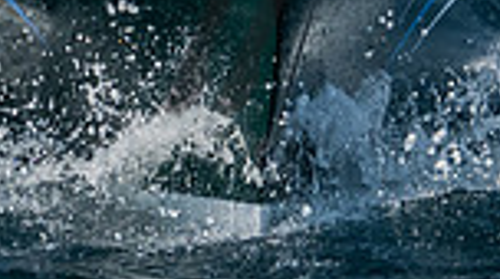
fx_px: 20270
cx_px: 402
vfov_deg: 0.8
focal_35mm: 1531
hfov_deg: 1.4
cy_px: -469
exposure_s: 1/1600
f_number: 5.6
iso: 320
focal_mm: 185
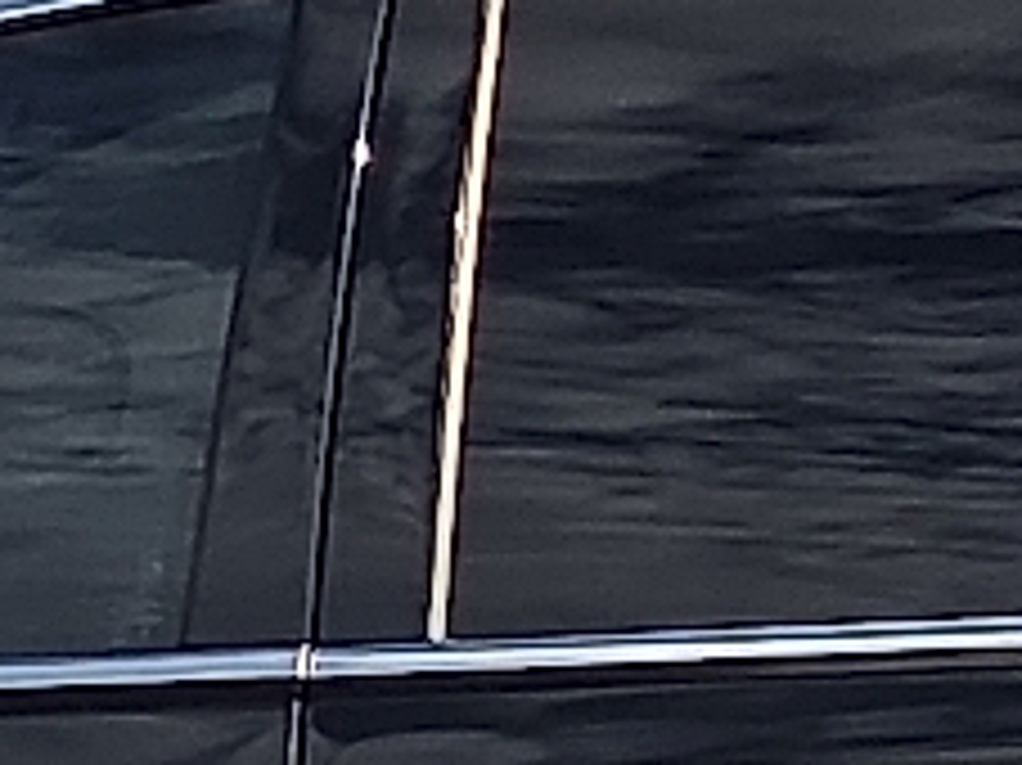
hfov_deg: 8.0
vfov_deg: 6.0
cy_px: 932
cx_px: 810
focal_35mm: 247
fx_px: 7289
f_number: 1.8
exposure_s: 1/2500
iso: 25
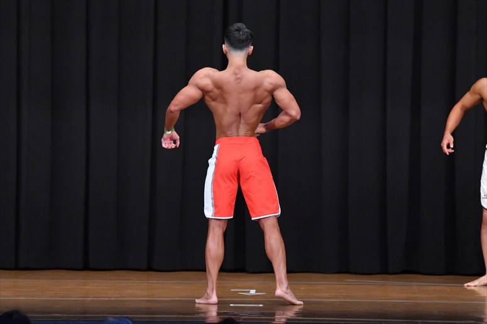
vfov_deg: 6.1
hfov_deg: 9.2
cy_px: 162
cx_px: 244
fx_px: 3042
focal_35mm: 225
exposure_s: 1/400
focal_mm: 150
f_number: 5.6
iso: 8000
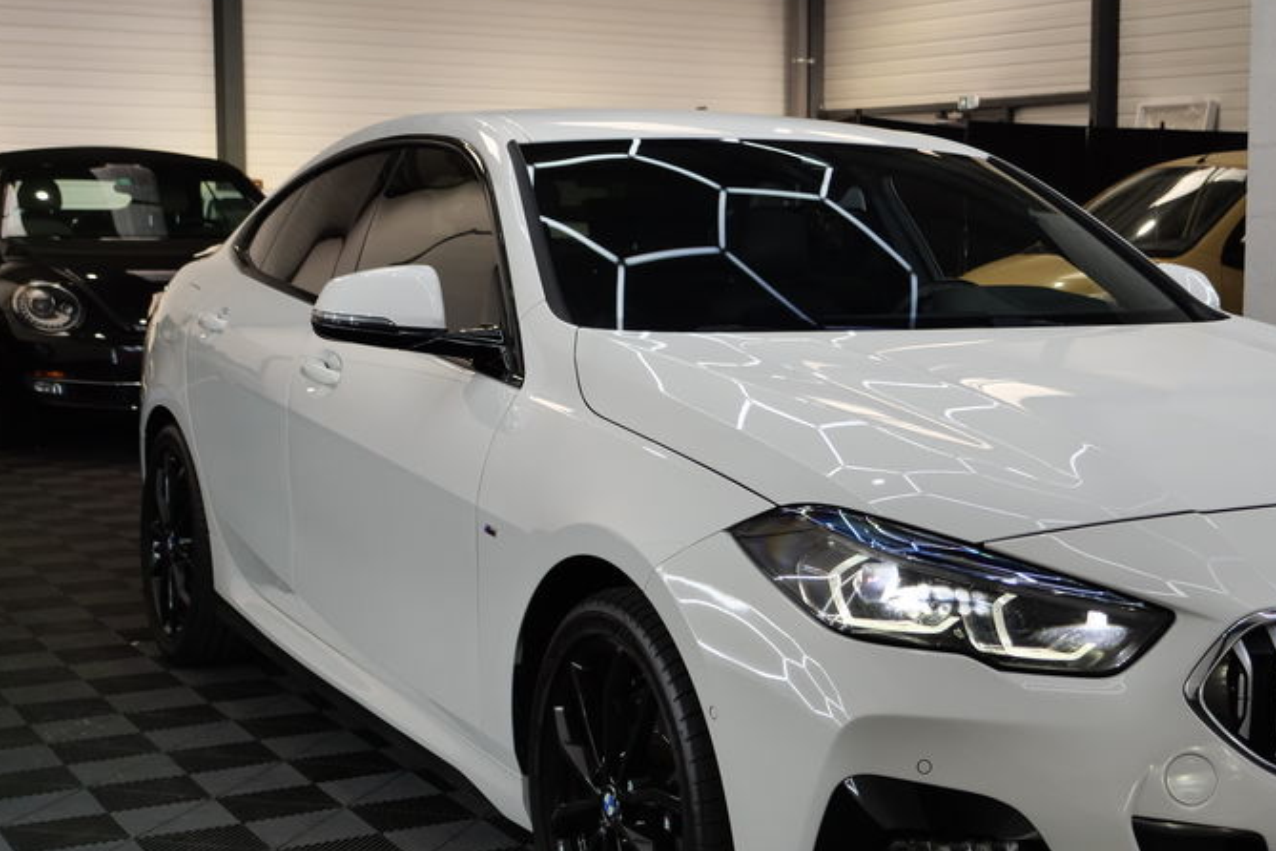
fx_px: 1985
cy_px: 427
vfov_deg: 24.2
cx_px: 910
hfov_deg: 35.1
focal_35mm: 56
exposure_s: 1/80
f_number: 3.3
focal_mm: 18
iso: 200
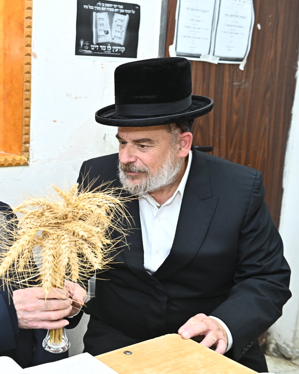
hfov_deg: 29.0
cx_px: 30
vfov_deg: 37.3
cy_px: 188
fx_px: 553
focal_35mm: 50
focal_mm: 35
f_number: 4
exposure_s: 1/160
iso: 1000
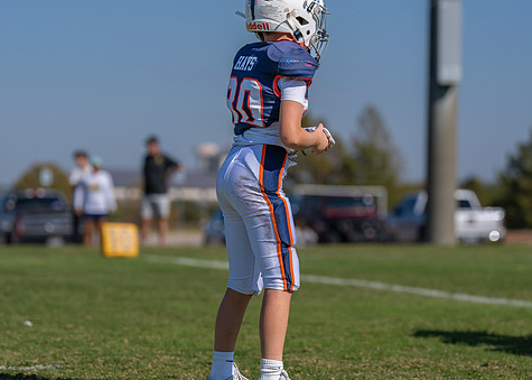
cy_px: 172
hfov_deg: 12.5
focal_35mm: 161
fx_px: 2432
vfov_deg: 8.9
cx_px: 263
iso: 100
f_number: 2.8
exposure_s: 1/4000
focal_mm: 115
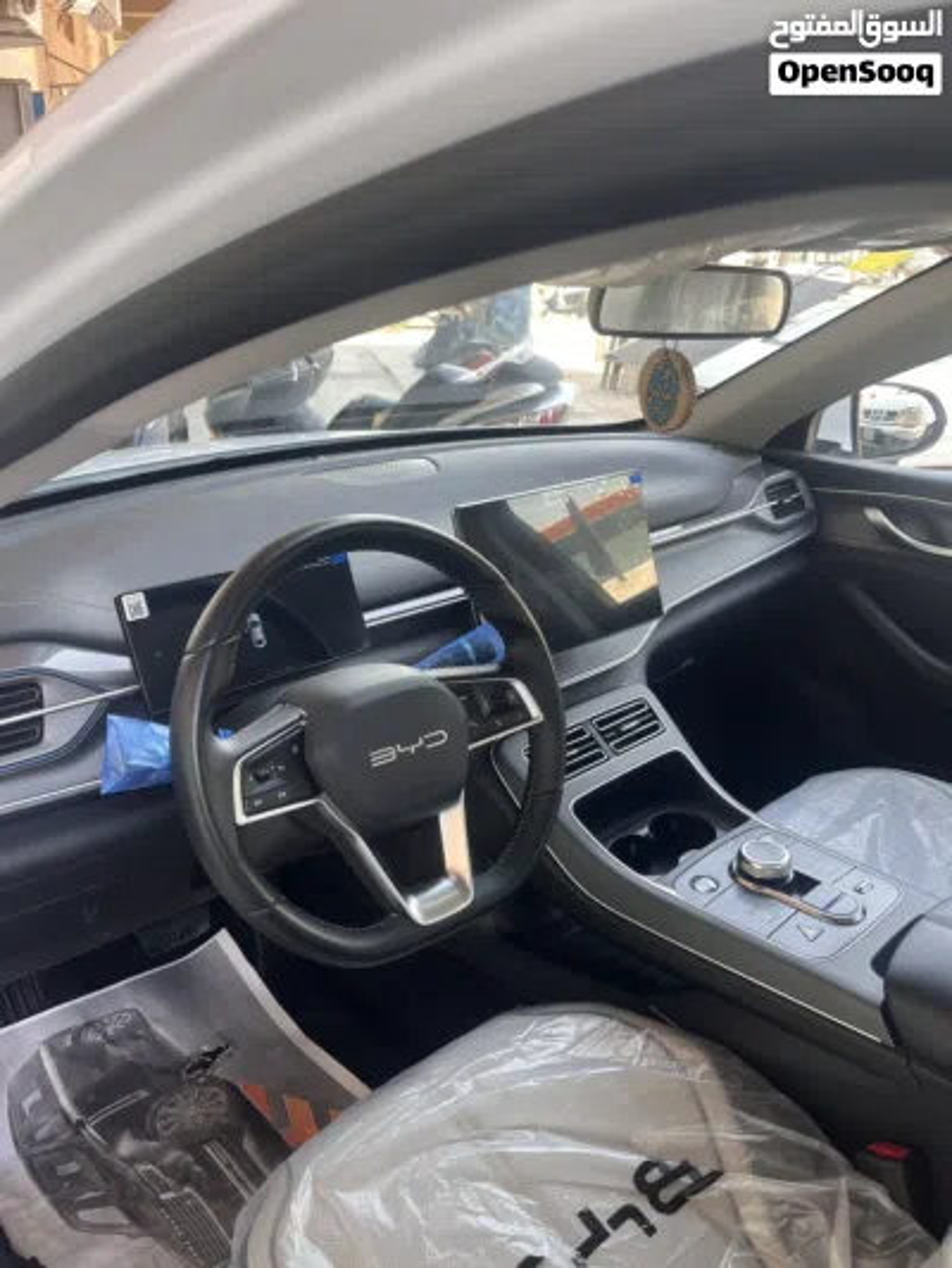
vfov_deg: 67.3
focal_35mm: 26
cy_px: 634
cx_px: 476
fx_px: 953
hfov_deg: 53.1
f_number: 1.6
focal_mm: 5.1
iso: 80
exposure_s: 1/121
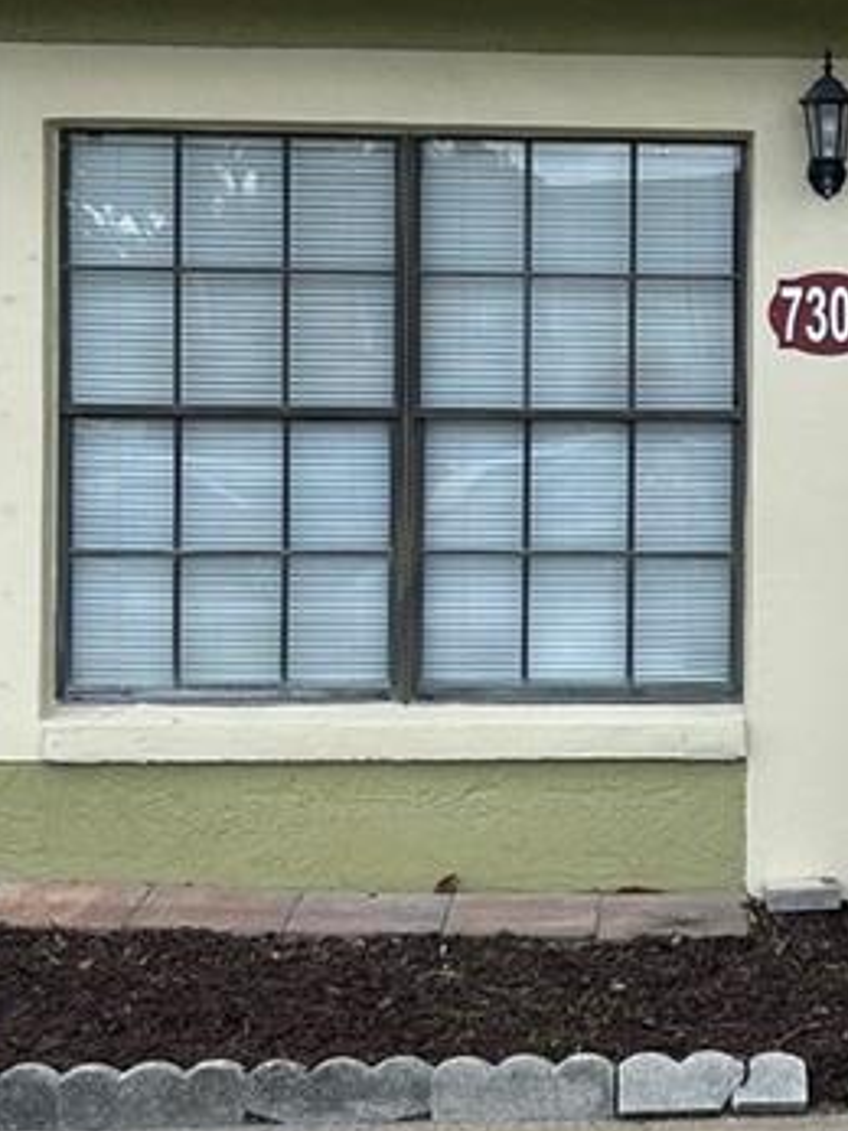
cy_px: 469
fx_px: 2941
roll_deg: -0.3
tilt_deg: -0.4
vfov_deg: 21.8
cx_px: 910
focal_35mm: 90
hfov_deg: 16.0
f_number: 1.5
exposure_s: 1/1511
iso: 50
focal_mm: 5.7
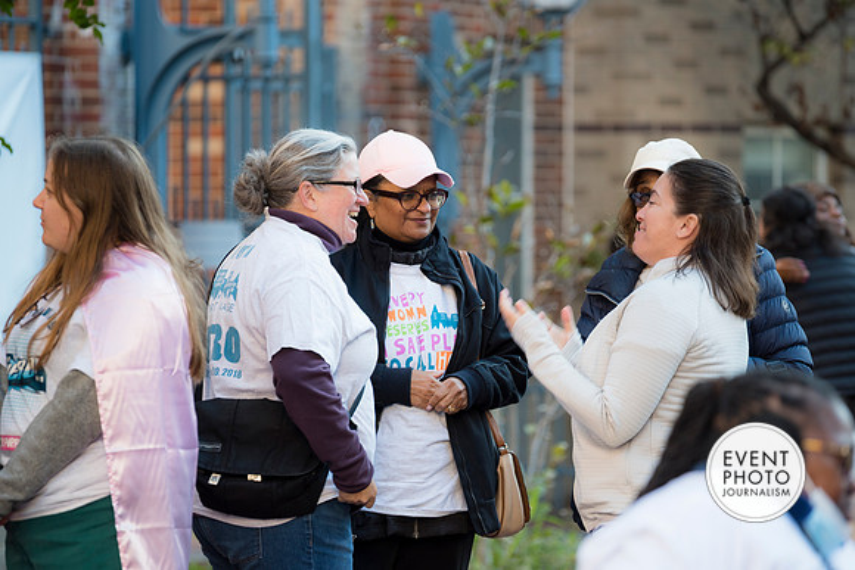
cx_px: 428
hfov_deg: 9.8
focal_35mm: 210
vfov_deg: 6.5
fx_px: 4988
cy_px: 285
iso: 500
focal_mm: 210
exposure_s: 1/200
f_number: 4
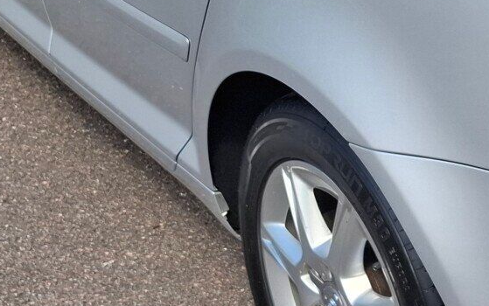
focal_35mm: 85
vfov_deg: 15.2
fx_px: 1133
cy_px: 39
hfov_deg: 22.9
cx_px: 539
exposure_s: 1/574
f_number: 1.8
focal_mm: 5.54
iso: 50
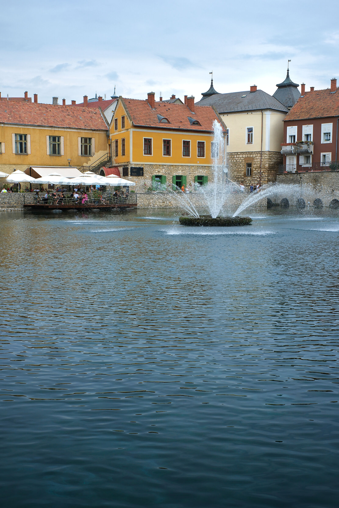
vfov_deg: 47.4
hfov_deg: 32.6
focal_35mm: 41
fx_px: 579
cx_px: 170
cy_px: 254
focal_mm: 27
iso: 200
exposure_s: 1/160
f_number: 8
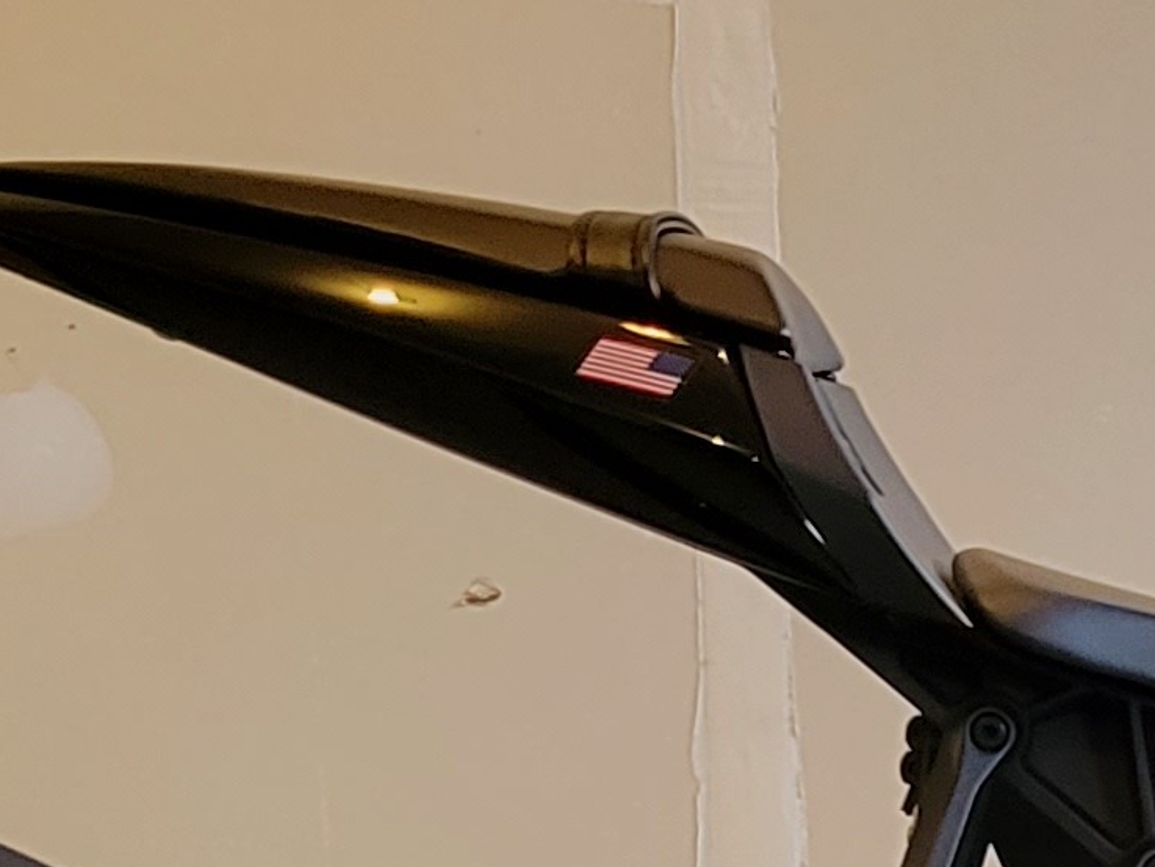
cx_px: 1722
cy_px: 1538
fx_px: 4740
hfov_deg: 13.1
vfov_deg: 9.9
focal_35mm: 142
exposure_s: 1/40
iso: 320
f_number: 1.8
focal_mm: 5.4
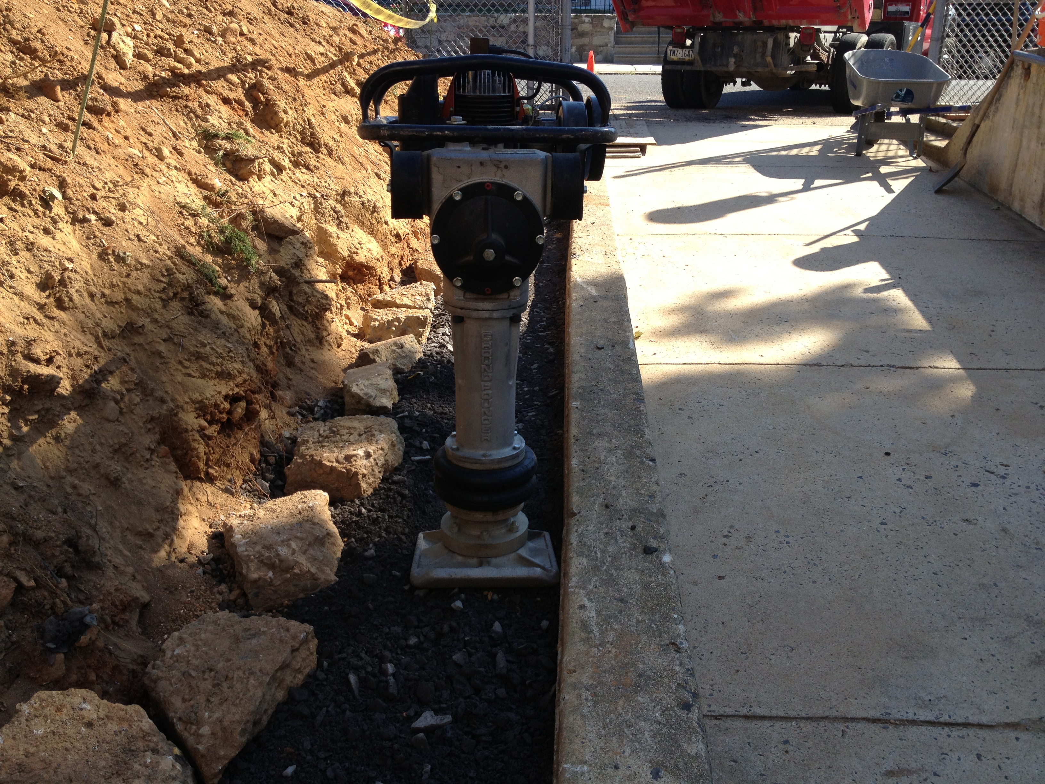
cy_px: 392
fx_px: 1057
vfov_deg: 40.7
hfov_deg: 52.6
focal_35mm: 35
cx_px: 522
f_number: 2.4
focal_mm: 4.28
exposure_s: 1/546
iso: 50
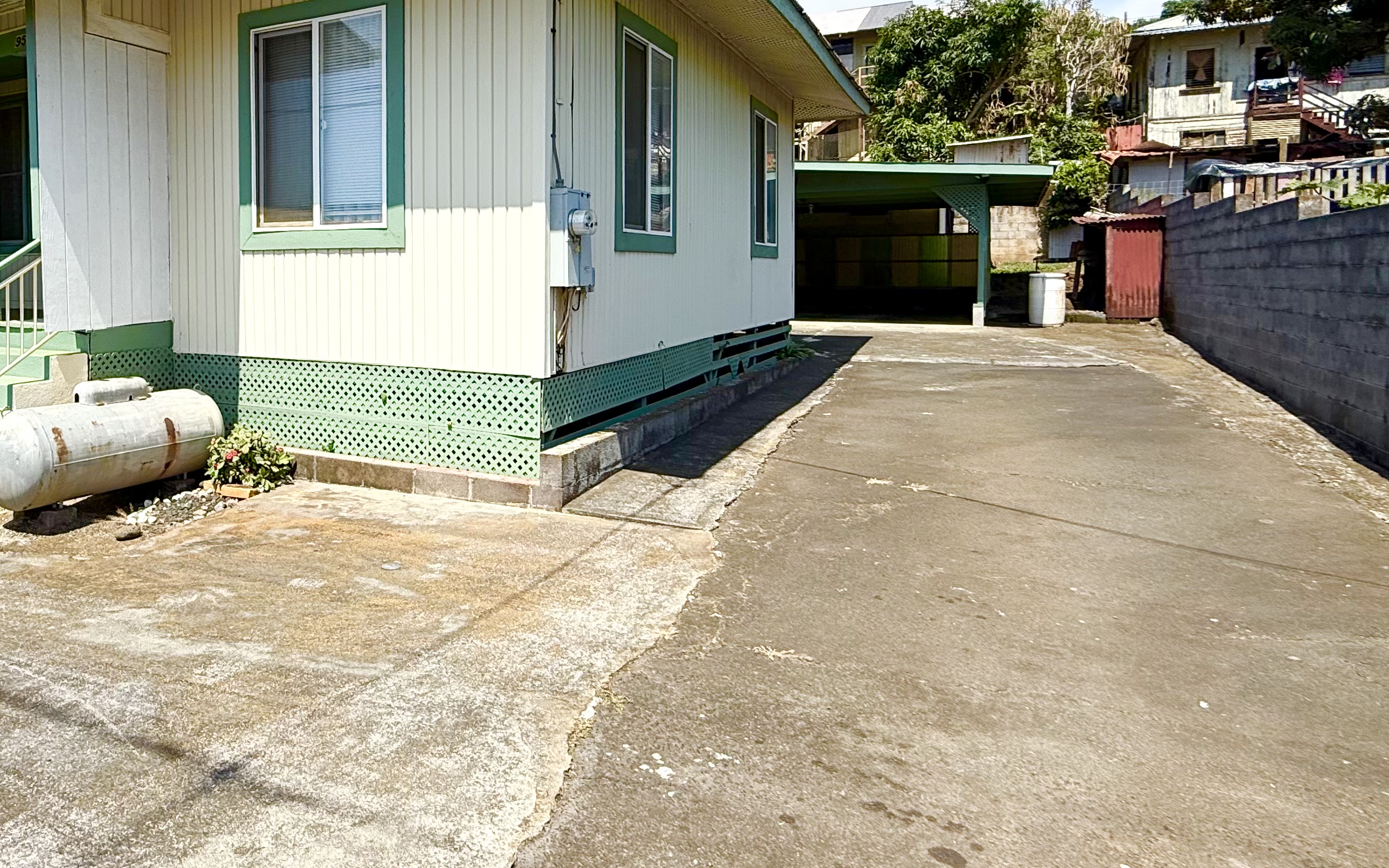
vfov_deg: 48.6
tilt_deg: -2.2
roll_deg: +1.1
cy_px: 301
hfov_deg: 69.0
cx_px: 392
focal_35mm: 25
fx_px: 946
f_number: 2.2
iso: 50
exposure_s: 1/2237
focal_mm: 2.22
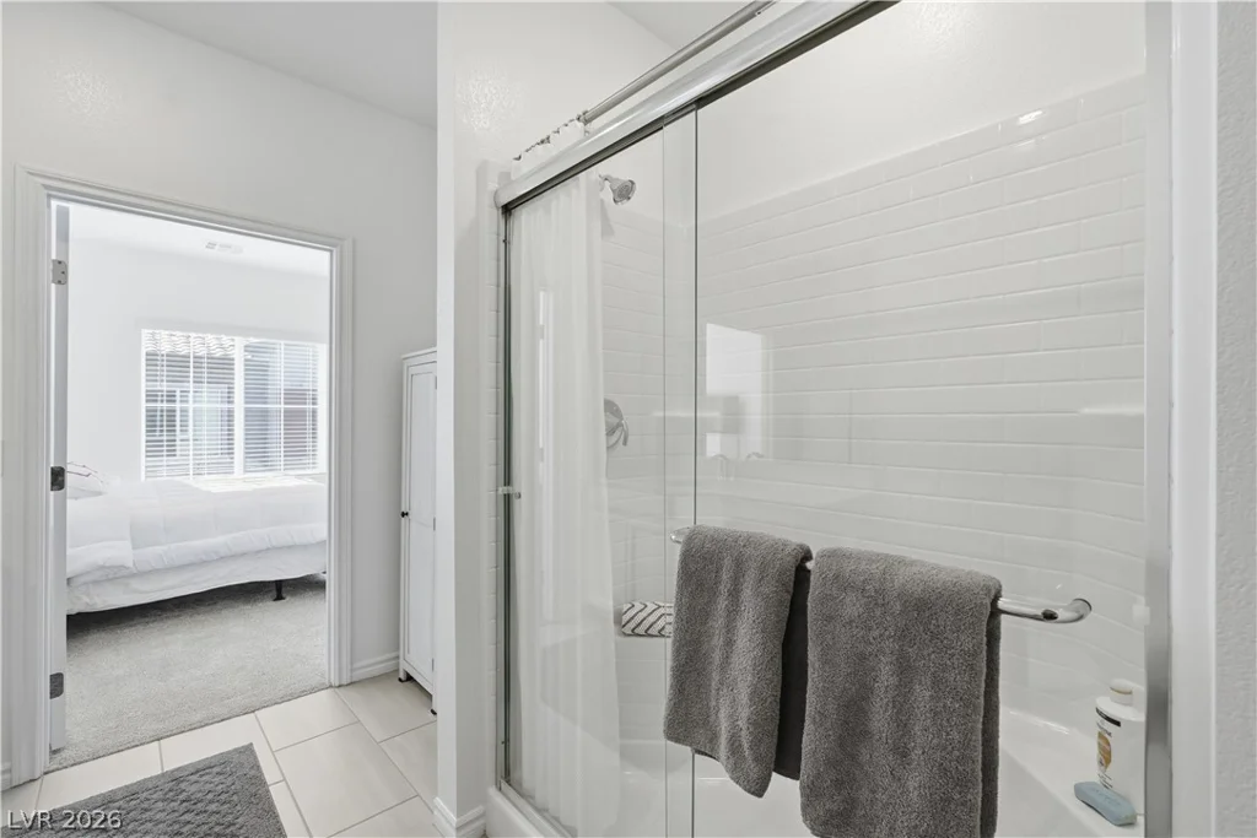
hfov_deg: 100.4
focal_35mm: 15
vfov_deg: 77.3
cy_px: 419
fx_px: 524
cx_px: 628
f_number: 7.1
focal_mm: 10
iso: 500
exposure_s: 1/1250
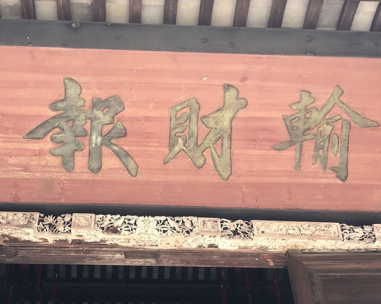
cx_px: 143
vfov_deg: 30.8
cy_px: 137
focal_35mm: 49
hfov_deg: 37.8
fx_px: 552
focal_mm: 4
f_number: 1.8
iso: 40
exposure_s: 1/20
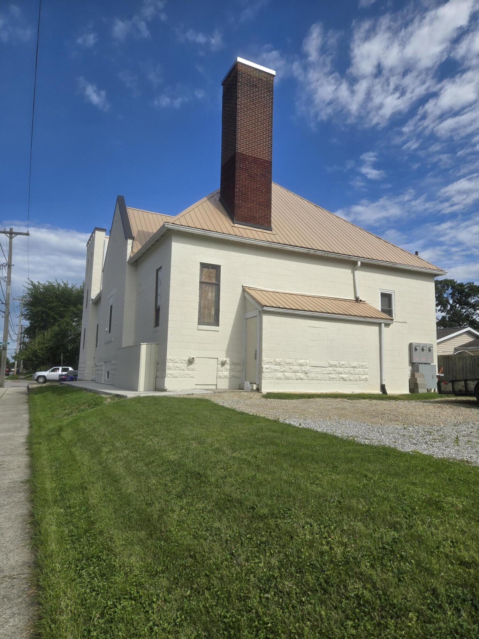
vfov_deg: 73.9
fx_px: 424
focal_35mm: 23
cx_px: 240
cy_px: 320
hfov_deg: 58.9
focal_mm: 5.4
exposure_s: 1/2945
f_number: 1.8
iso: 25
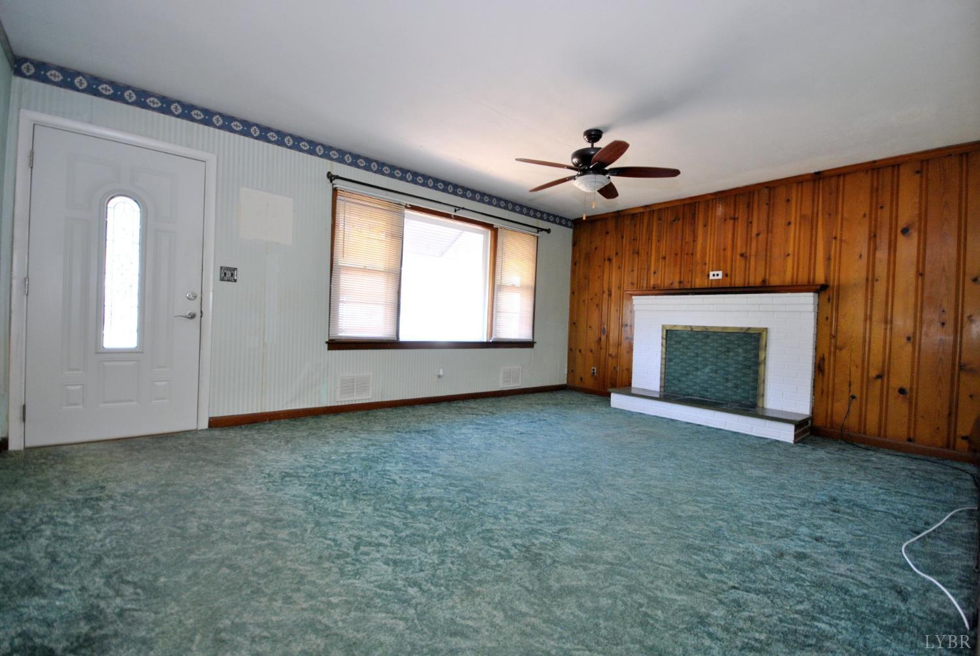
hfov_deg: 100.3
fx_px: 409
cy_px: 328
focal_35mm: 15
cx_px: 490
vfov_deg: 77.5
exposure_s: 1/30
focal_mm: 10
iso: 400
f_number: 4
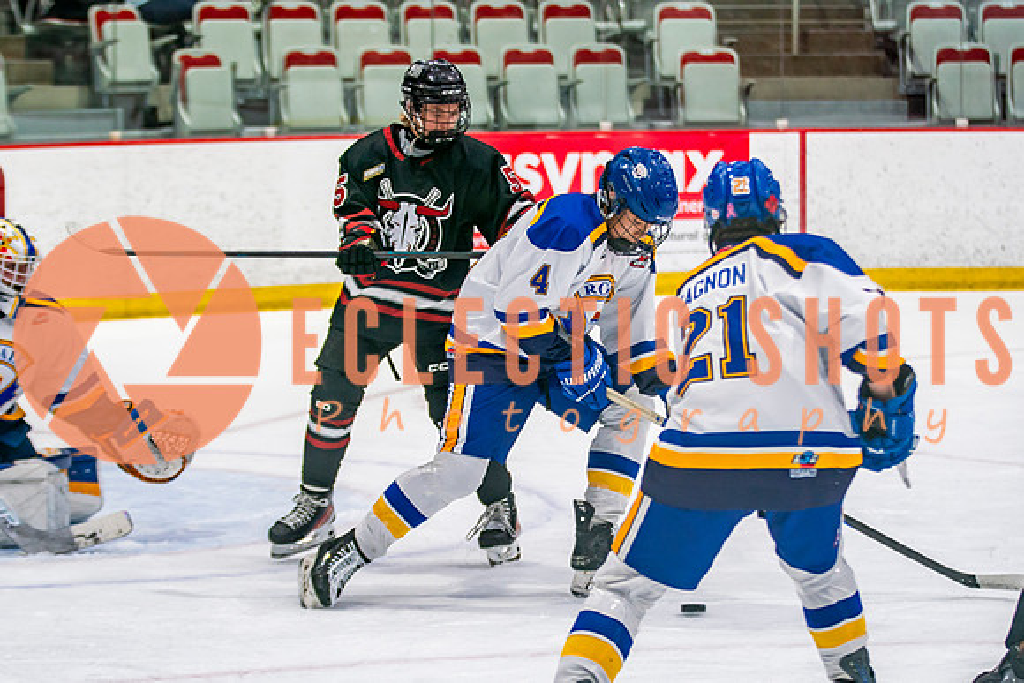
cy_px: 336
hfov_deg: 12.8
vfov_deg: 8.5
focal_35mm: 161
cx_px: 469
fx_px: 4574
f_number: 2.8
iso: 640
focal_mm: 95
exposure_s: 1/640
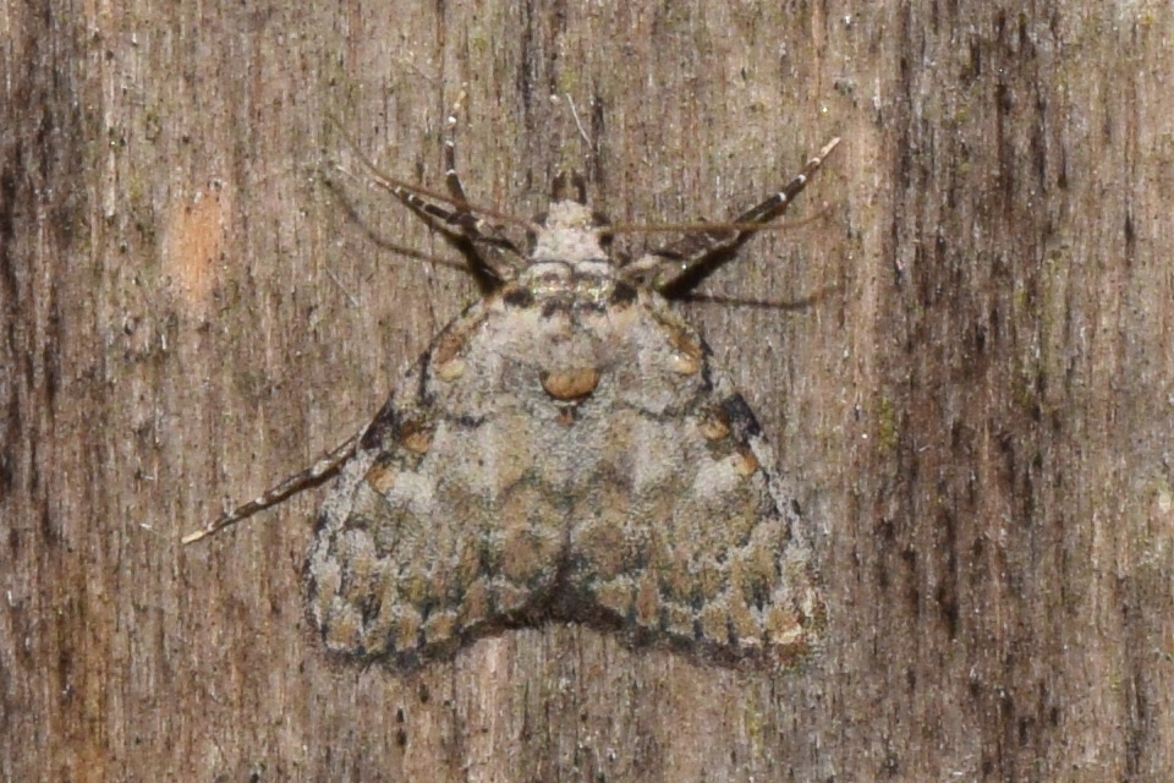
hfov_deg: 9.8
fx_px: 6848
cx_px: 587
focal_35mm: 210
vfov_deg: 6.5
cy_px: 392
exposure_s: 1/200
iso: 400
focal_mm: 140
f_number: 14
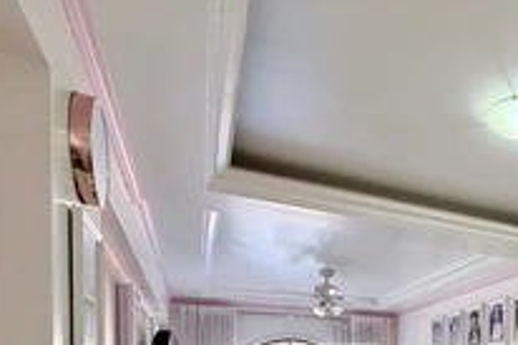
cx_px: 508
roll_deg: +0.1
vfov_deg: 33.5
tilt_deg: -0.7
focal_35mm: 34
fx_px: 489
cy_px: 385
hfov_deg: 47.3
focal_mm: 2.22
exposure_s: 1/60
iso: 250
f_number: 2.2
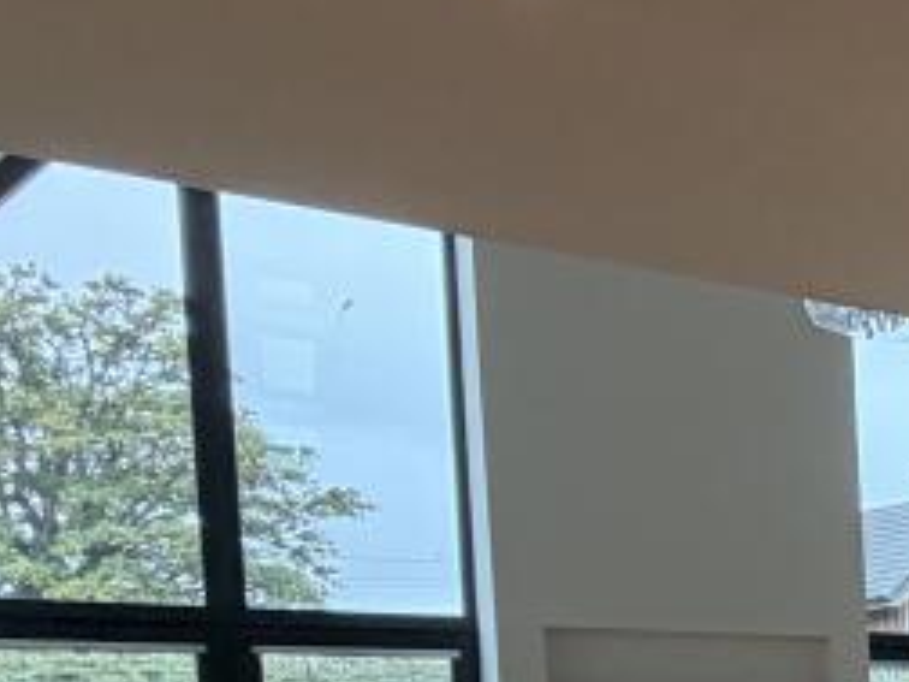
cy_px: 830
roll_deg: +2.1
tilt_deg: -2.7
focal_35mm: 57
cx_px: 1652
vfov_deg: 23.4
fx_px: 1497
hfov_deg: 21.4
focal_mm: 2.22
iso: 160
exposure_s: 1/100
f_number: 2.2
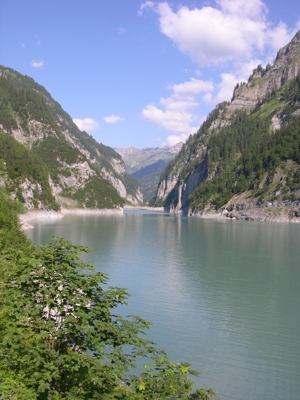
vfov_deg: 52.6
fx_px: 404
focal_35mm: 35
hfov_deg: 40.7
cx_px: 150
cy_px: 200
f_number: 5.6
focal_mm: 8.9
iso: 50
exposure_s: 1/174
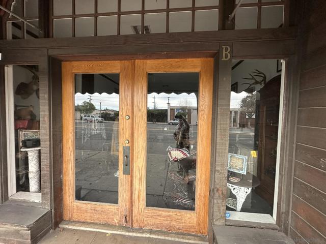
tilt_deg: -3.1
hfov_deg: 102.1
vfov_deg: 85.7
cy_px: 122
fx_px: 132
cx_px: 163
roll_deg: -1.0
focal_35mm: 14
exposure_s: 1/99
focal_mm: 2.22
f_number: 2.2
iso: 125
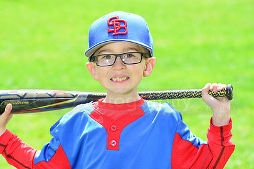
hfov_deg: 9.0
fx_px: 1616
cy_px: 97
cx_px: 115
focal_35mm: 229
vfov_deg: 6.0
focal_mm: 160
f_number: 8
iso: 200
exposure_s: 1/200
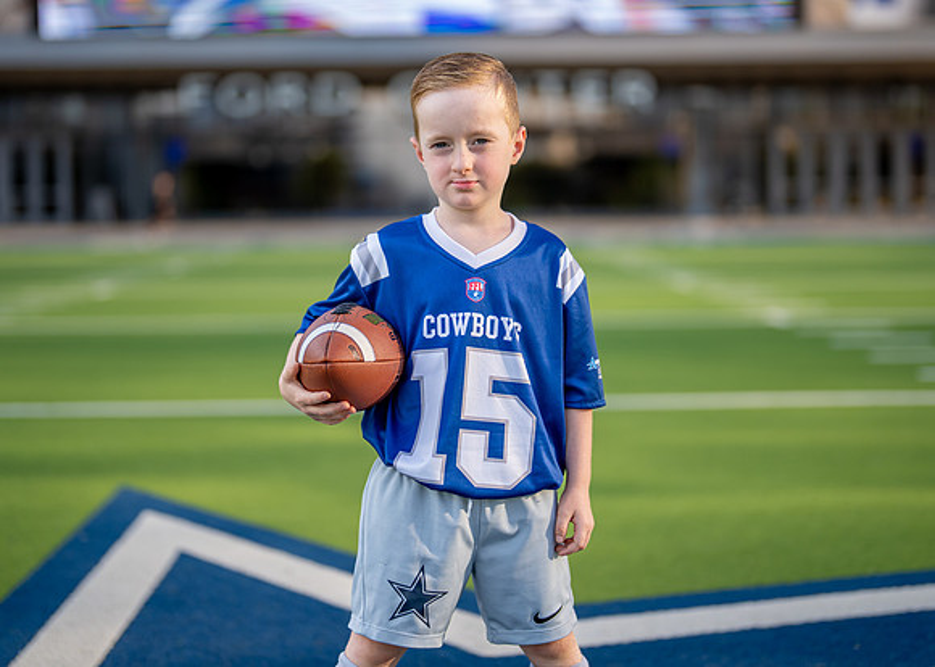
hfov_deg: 31.2
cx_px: 460
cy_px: 282
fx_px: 1676
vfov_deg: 22.5
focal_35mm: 63
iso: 125
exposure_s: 1/4000
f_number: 1.2
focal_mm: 50
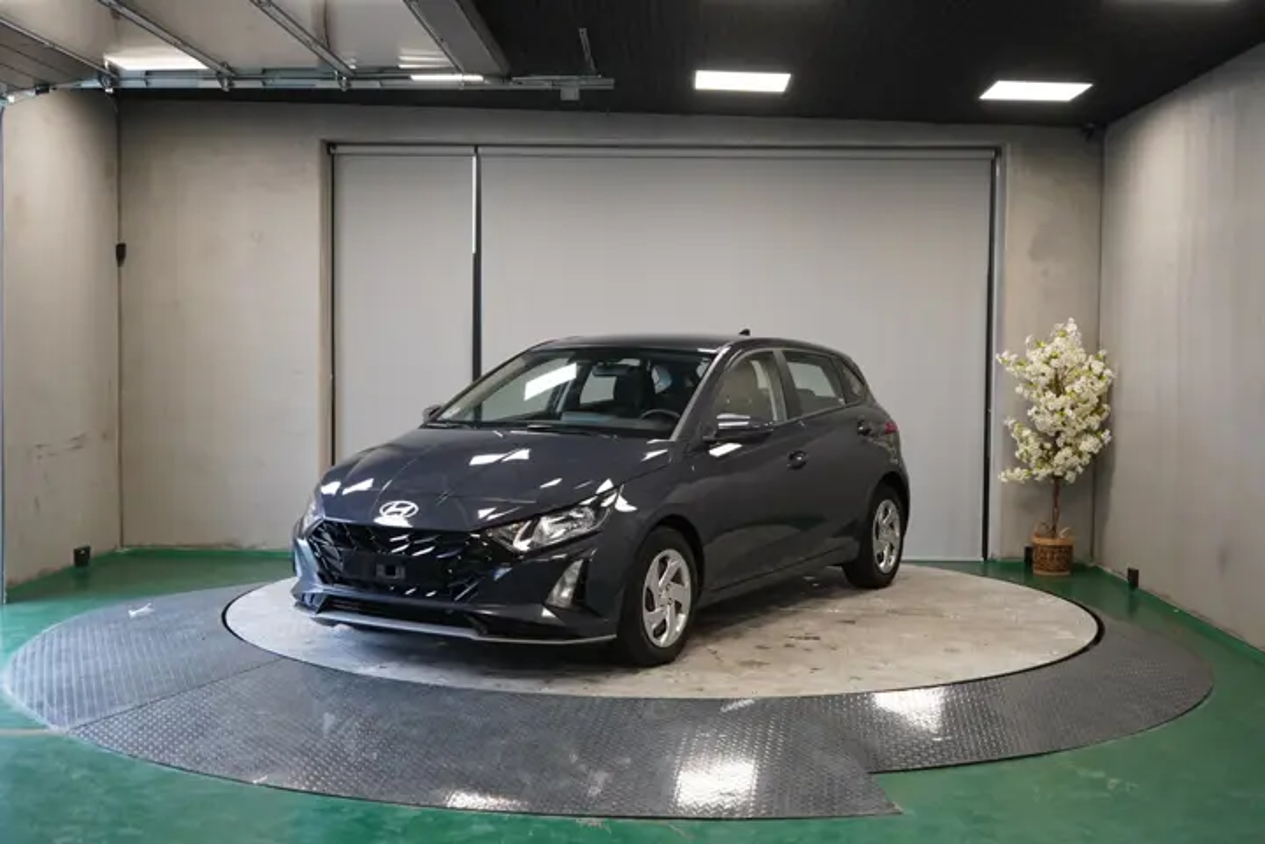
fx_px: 1476
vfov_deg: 31.9
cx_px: 632
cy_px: 422
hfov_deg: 46.4
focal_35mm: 42
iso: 2000
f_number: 4.5
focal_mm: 42
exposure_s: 1/160
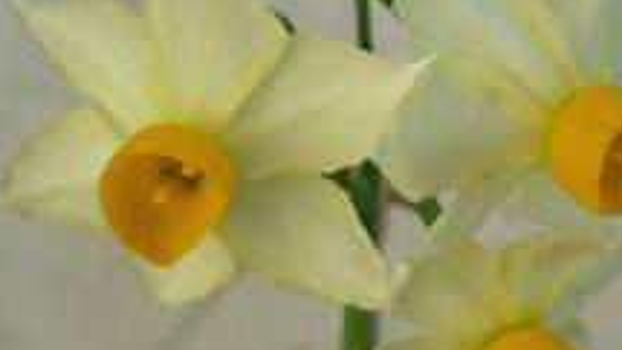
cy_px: 243
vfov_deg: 16.1
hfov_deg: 28.0
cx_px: 414
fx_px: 1237
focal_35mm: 75
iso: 80
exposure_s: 1/500
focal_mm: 6.1
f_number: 2.8
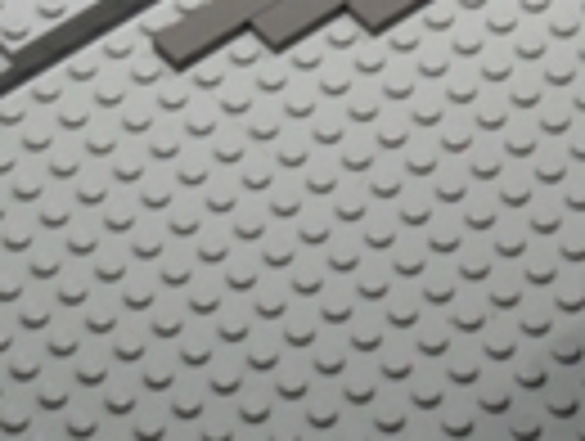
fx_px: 4385
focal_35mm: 259
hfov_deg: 7.6
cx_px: 524
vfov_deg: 5.7
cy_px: -259
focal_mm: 10.3
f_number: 4
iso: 200
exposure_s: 1/20
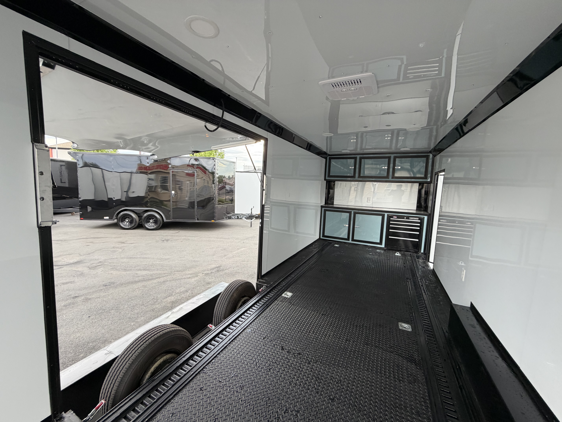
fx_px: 227
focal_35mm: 14
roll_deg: -1.3
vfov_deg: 85.7
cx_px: 281
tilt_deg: -5.0
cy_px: 211
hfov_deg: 102.1
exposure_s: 1/121
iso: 125
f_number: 2.2
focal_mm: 2.22
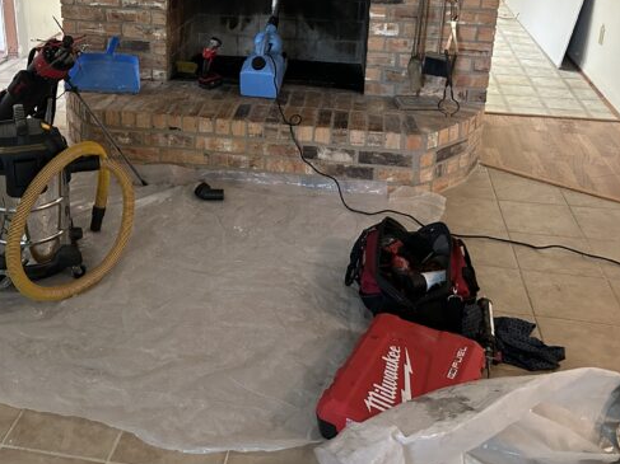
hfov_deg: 45.3
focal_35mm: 41
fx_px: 734
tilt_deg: -18.7
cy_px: 104
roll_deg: -0.5
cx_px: 224
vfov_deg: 34.2
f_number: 1.5
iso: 500
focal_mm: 5.7
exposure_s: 1/60
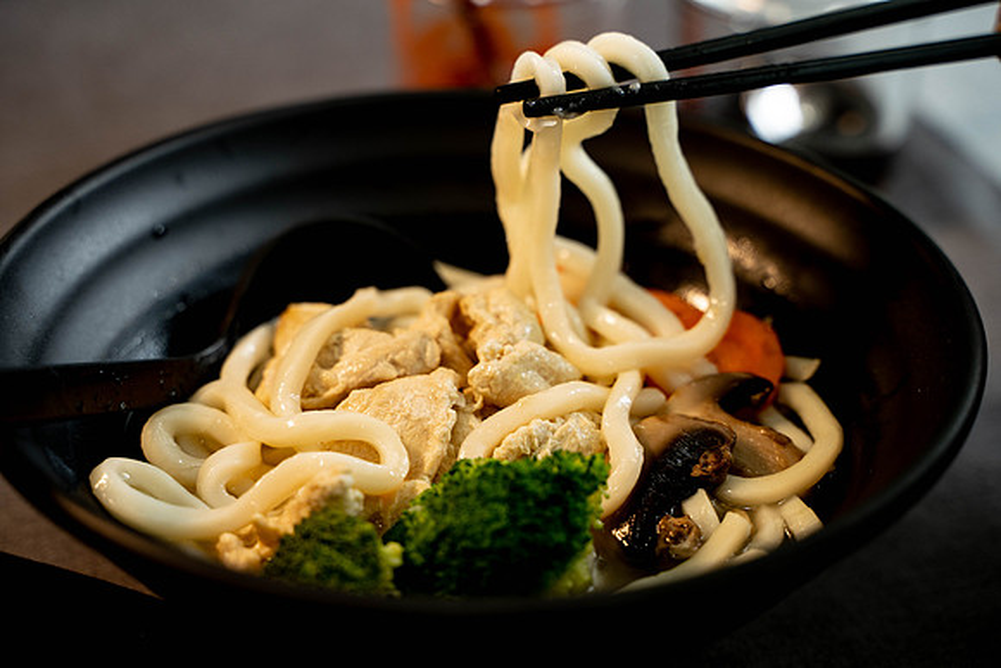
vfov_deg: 19.5
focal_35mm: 70
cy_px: 334
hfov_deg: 28.8
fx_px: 1947
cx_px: 500
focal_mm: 70
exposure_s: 1/160
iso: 640
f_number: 4
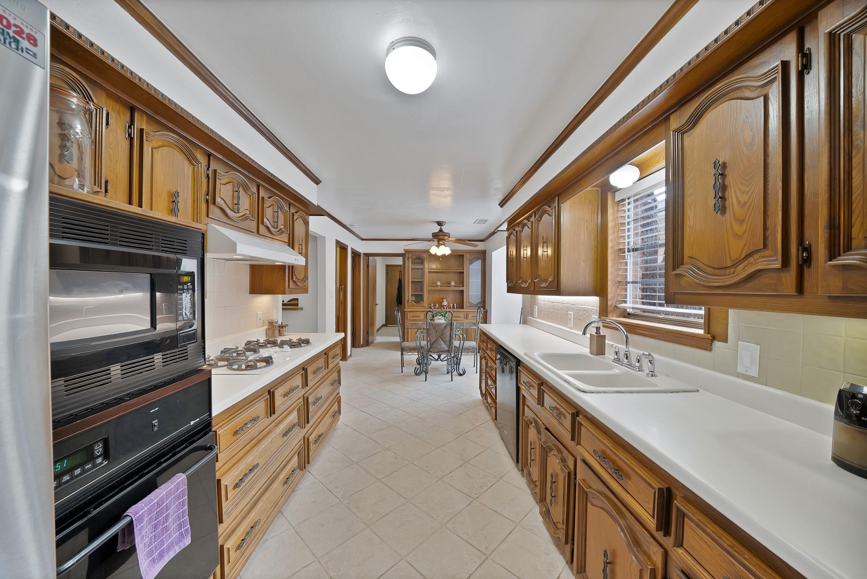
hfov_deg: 112.6
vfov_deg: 90.1
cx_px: 434
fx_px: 289
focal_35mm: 12
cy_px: 290
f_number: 9
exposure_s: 1/2
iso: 640
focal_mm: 12
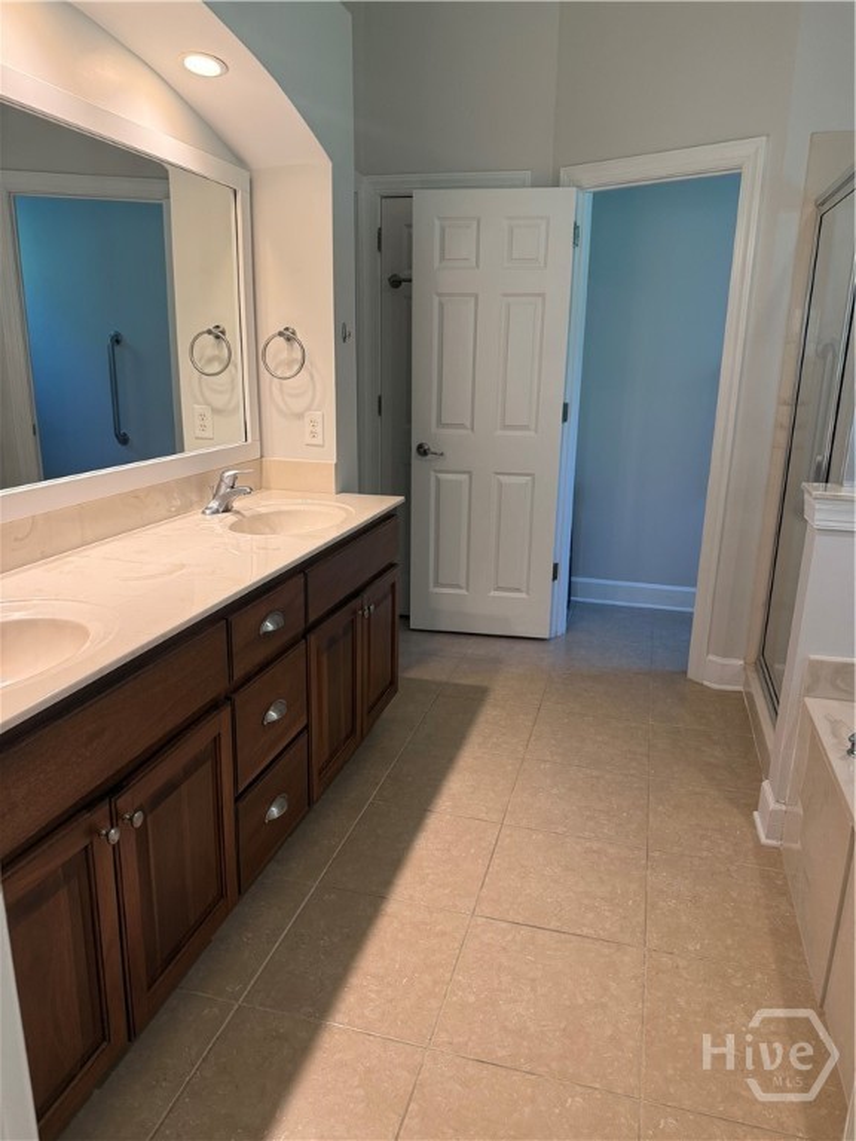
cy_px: 570
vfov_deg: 71.6
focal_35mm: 24
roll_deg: -2.0
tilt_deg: -14.9
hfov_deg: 56.8
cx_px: 428
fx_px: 791
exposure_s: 1/120
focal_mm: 6.76
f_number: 1.78
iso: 200
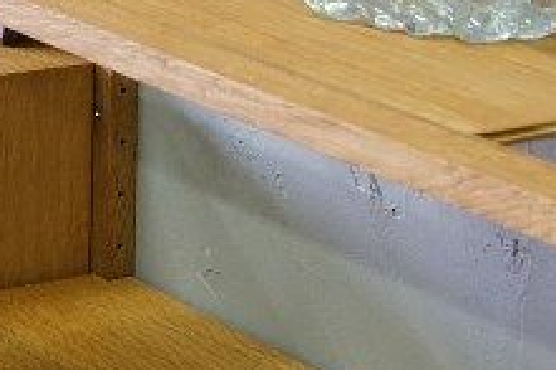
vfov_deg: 7.3
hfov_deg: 11.1
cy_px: -161
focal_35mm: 184
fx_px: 2840
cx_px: 113
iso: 1250
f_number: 4
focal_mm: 21.2
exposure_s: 1/30
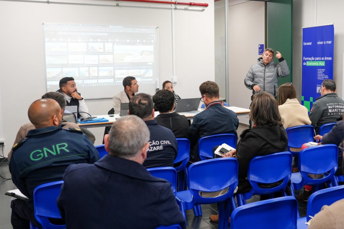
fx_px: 344
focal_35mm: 36
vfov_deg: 36.8
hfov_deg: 52.9
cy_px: 105
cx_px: 199
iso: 1250
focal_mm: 31
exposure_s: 1/160
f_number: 4
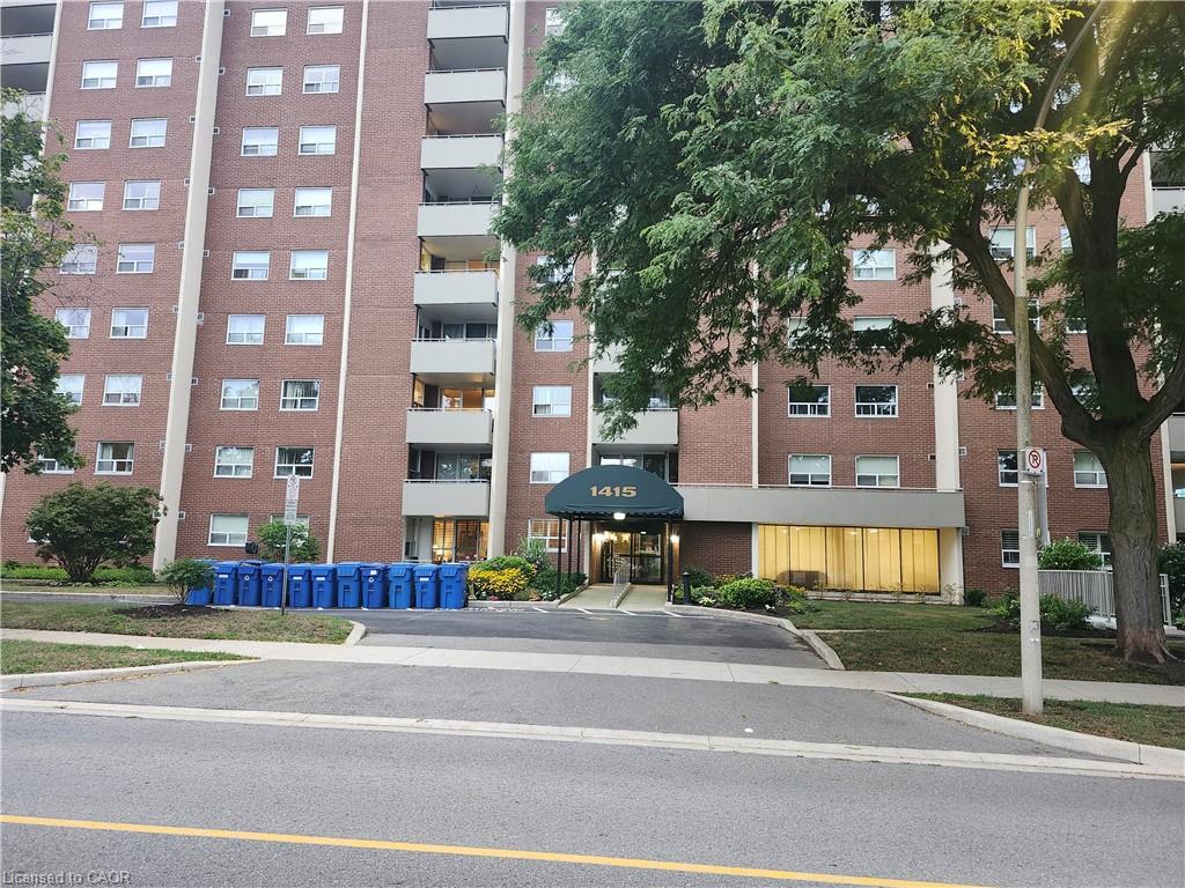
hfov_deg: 73.9
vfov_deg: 58.9
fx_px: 787
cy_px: 444
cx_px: 592
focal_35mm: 23
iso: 500
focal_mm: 5.54
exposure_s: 1/60
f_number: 1.8
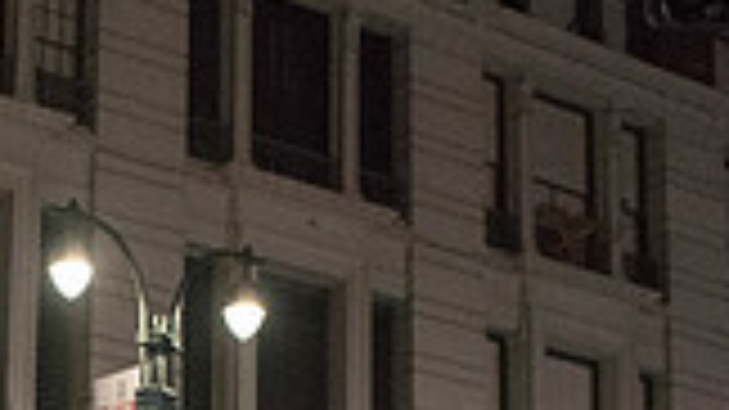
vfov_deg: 12.3
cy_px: 746
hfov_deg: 22.6
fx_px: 1739
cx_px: -36
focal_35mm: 90
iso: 8000
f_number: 2.8
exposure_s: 1/3200
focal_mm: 24
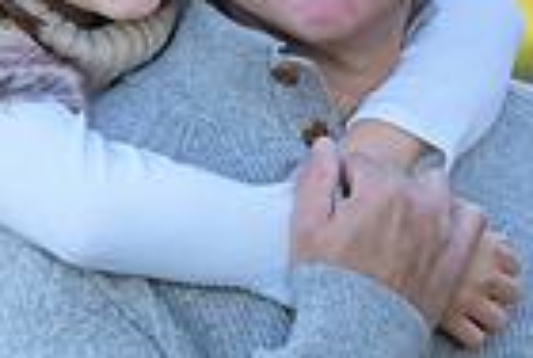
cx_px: 365
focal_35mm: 537
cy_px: 36
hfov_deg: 3.8
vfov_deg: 2.6
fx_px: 7967
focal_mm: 130
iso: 200
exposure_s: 1/320
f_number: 3.2
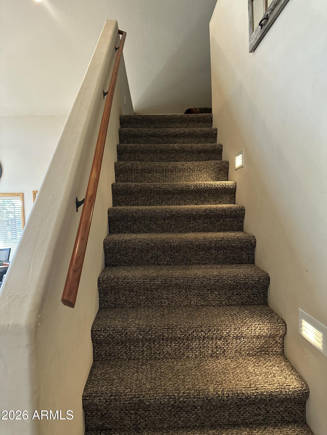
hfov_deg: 56.8
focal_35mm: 24
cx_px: 164
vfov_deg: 71.6
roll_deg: +0.4
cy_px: 218
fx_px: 302
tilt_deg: -2.6
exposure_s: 1/60
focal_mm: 6.86
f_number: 1.78
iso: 800
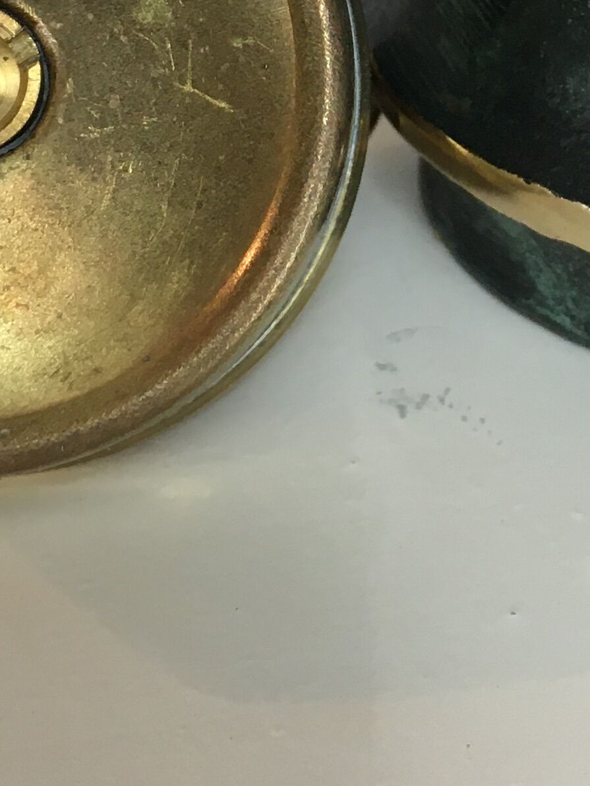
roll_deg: +0.2
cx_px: 485
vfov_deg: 19.2
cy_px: -93
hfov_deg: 15.0
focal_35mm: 98
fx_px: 2227
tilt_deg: -28.9
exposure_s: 1/33
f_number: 2.2
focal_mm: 4.15
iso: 40
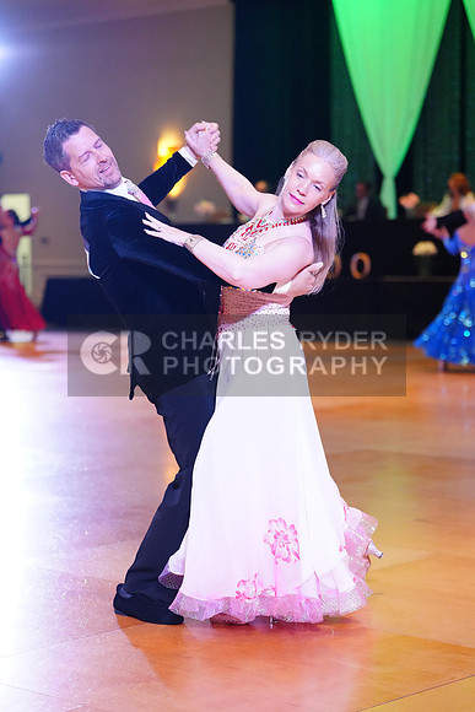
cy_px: 356
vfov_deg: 23.6
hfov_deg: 15.9
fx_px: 1701
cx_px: 238
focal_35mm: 86
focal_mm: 86
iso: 5000
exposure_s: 1/500
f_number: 2.8
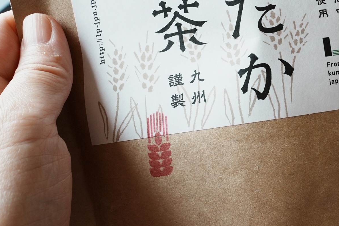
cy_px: 61
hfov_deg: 32.1
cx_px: 266
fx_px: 574
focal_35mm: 61
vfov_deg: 22.1
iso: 1600
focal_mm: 34
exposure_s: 1/40
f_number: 16
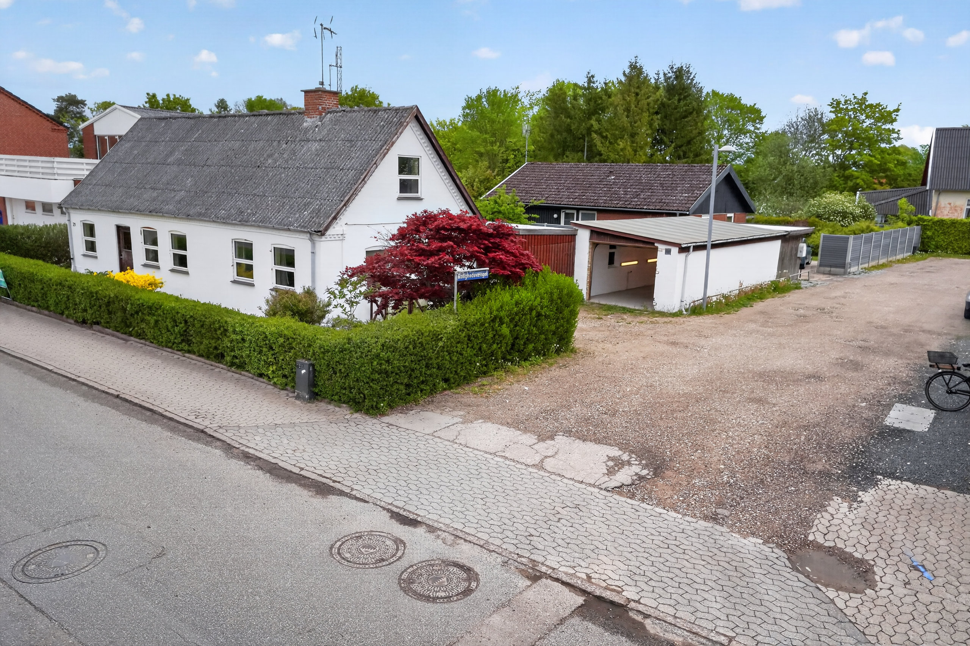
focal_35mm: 26
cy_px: 323
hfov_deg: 69.4
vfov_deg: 49.5
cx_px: 485
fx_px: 700
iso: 1250
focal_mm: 26
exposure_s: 1/2000
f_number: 8
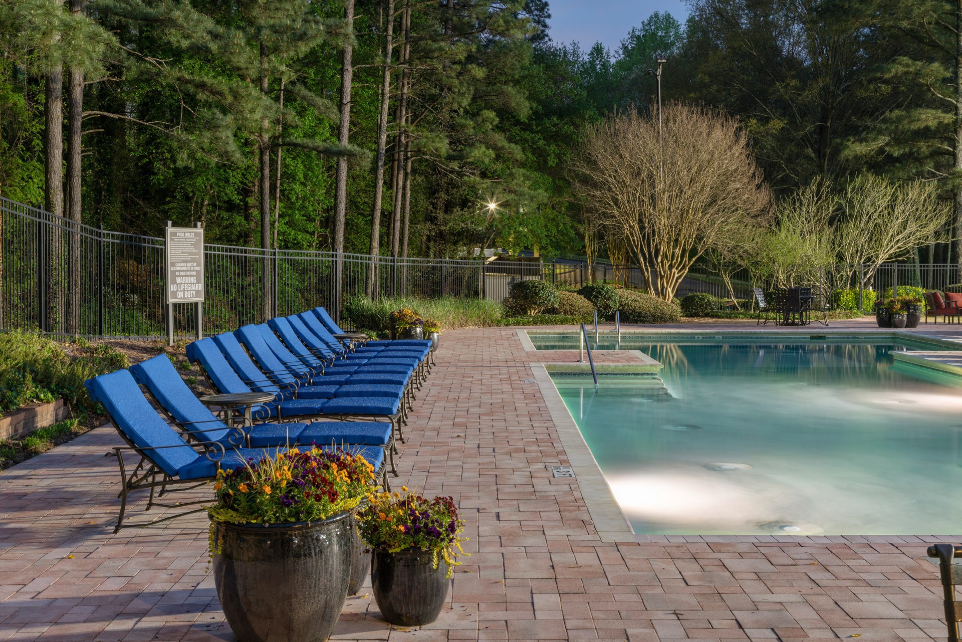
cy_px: 321
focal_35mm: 45
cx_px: 481
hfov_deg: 43.6
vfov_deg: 29.9
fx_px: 1203
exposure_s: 30
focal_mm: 45
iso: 320
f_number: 14
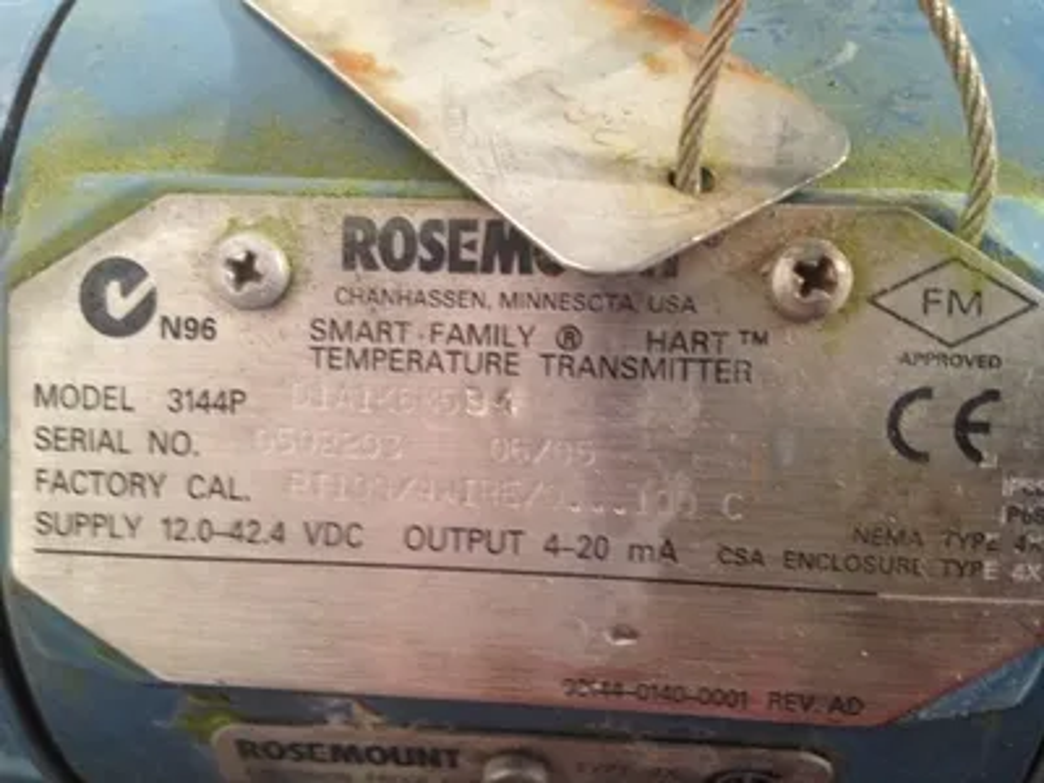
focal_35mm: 35
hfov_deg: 52.6
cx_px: 522
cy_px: 392
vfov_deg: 40.7
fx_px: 1056
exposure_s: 1/20
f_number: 2.4
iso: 100
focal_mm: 4.28
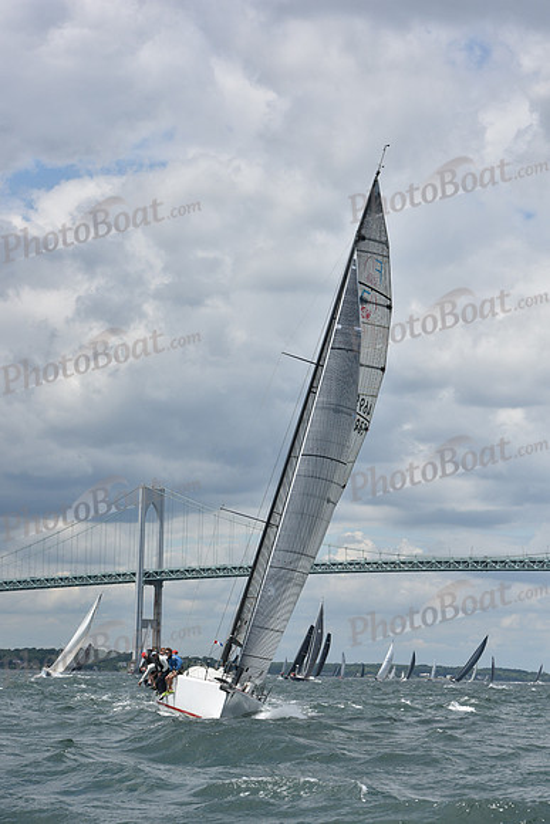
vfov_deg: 20.8
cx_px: 275
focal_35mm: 98
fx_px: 2244
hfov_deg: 14.0
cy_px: 412
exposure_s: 1/1000
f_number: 9
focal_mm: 98
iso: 250
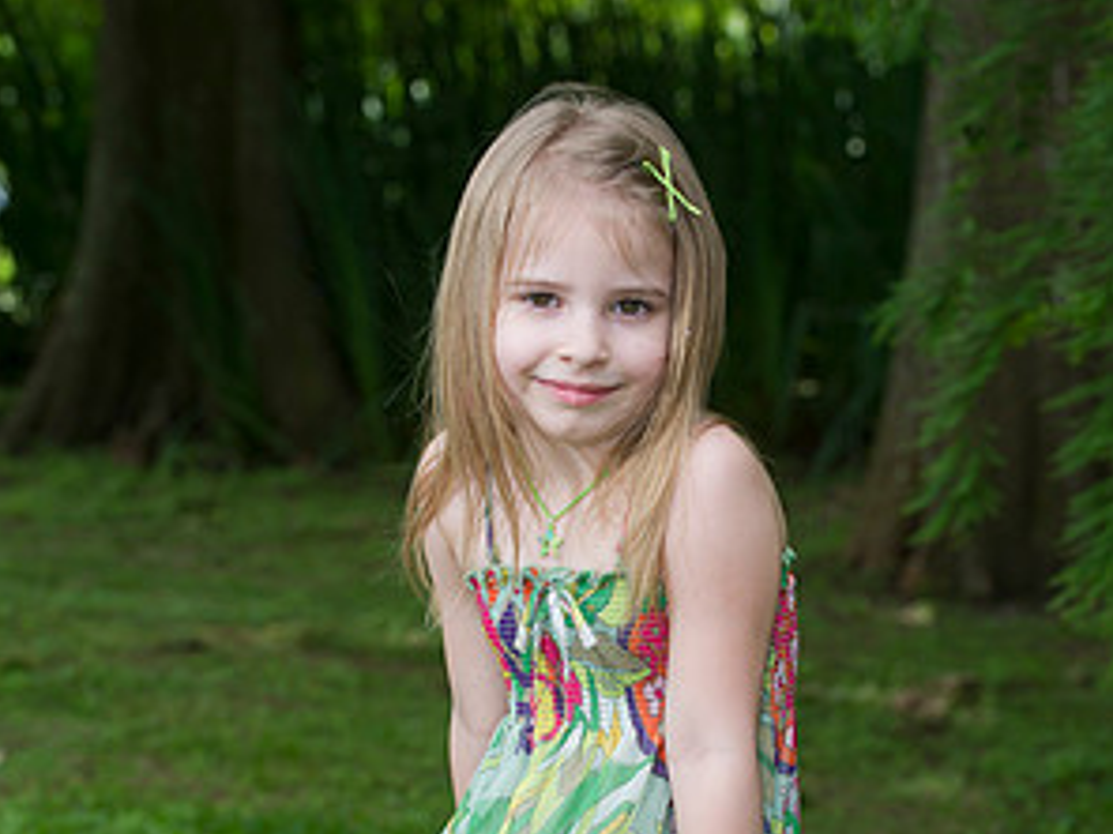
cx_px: 555
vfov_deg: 10.3
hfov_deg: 13.8
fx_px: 4598
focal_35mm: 143
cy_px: 751
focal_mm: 98
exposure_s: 1/160
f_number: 5.6
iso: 200
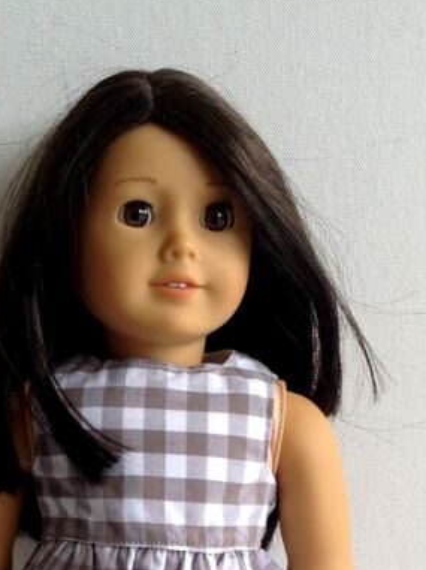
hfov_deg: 17.7
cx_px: 177
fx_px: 1364
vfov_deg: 22.3
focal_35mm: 83
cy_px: 619
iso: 64
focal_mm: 4.28
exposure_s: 1/120
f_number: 2.4
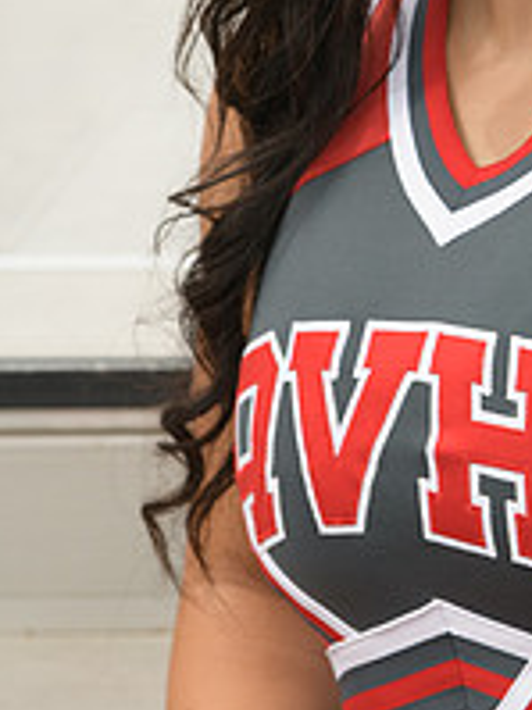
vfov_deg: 12.8
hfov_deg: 9.7
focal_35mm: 152
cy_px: -11
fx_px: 3118
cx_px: 521
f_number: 5.6
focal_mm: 70
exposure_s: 1/1250
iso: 800
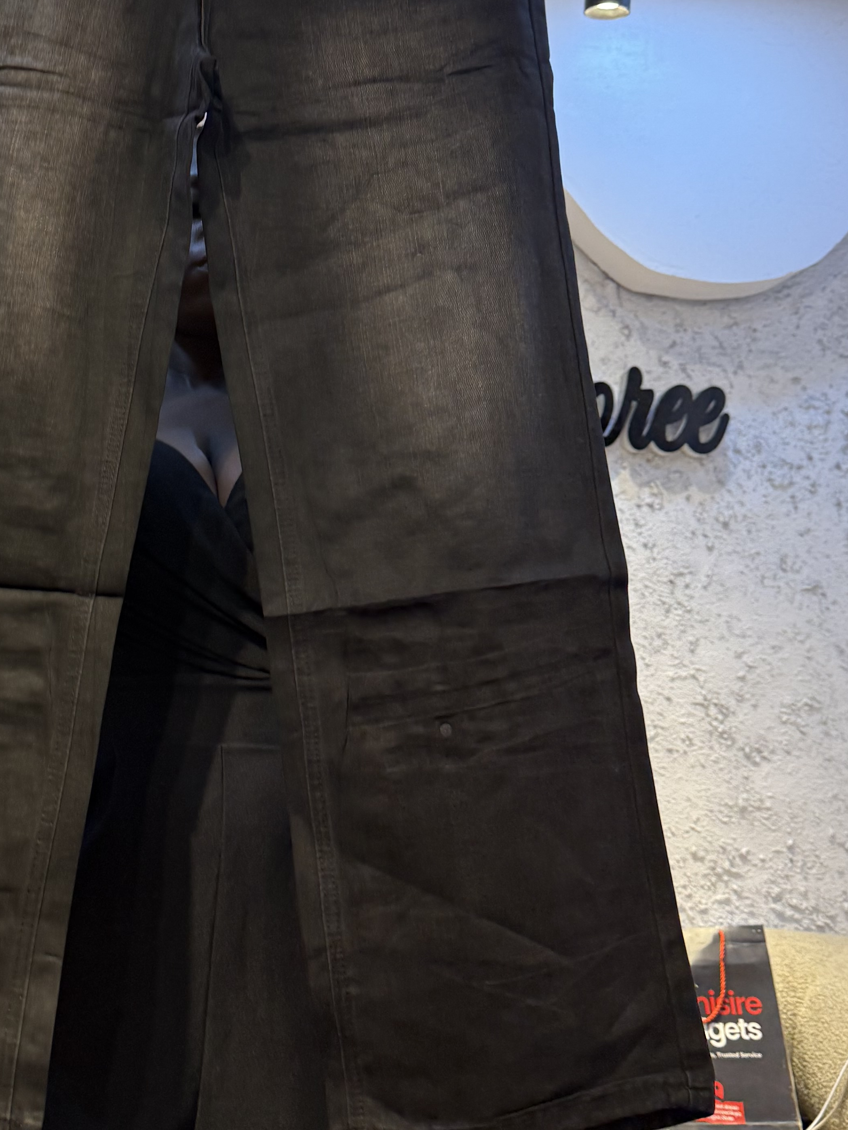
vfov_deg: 38.2
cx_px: 191
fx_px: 1601
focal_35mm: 49
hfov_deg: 29.1
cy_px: 319
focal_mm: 6.76
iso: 125
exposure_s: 1/100
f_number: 1.78
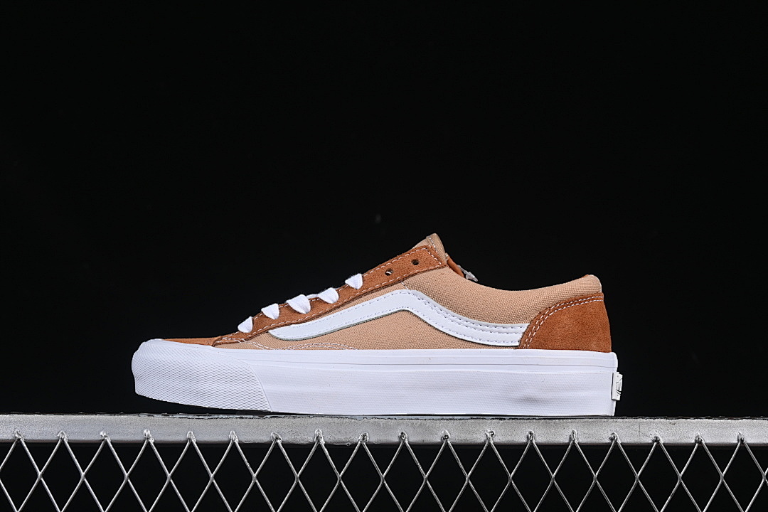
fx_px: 1600
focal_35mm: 75
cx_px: 384
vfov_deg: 18.2
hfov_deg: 27.0
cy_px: 256
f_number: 8
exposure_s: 1/80
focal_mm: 50
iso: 160
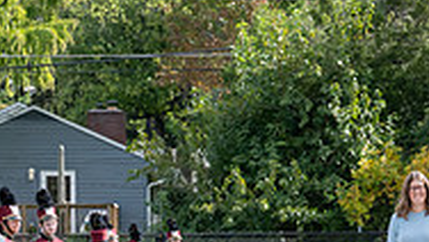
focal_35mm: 254
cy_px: 295
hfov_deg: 8.3
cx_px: 595
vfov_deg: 4.8
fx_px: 2891
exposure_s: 1/1000
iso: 450
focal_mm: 71
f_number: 5.6
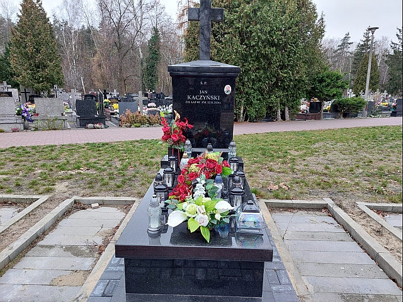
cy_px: 151
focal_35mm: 25
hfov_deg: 69.4
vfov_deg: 54.9
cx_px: 202
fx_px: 291
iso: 80
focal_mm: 5.23
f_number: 1.8
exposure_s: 1/50
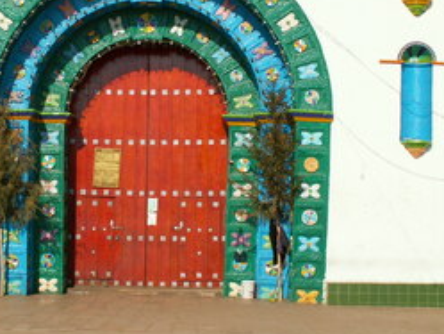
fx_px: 924
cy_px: 105
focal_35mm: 72
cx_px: 149
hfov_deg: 26.9
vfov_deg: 20.4
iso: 50
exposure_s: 1/320
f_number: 8
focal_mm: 7.58
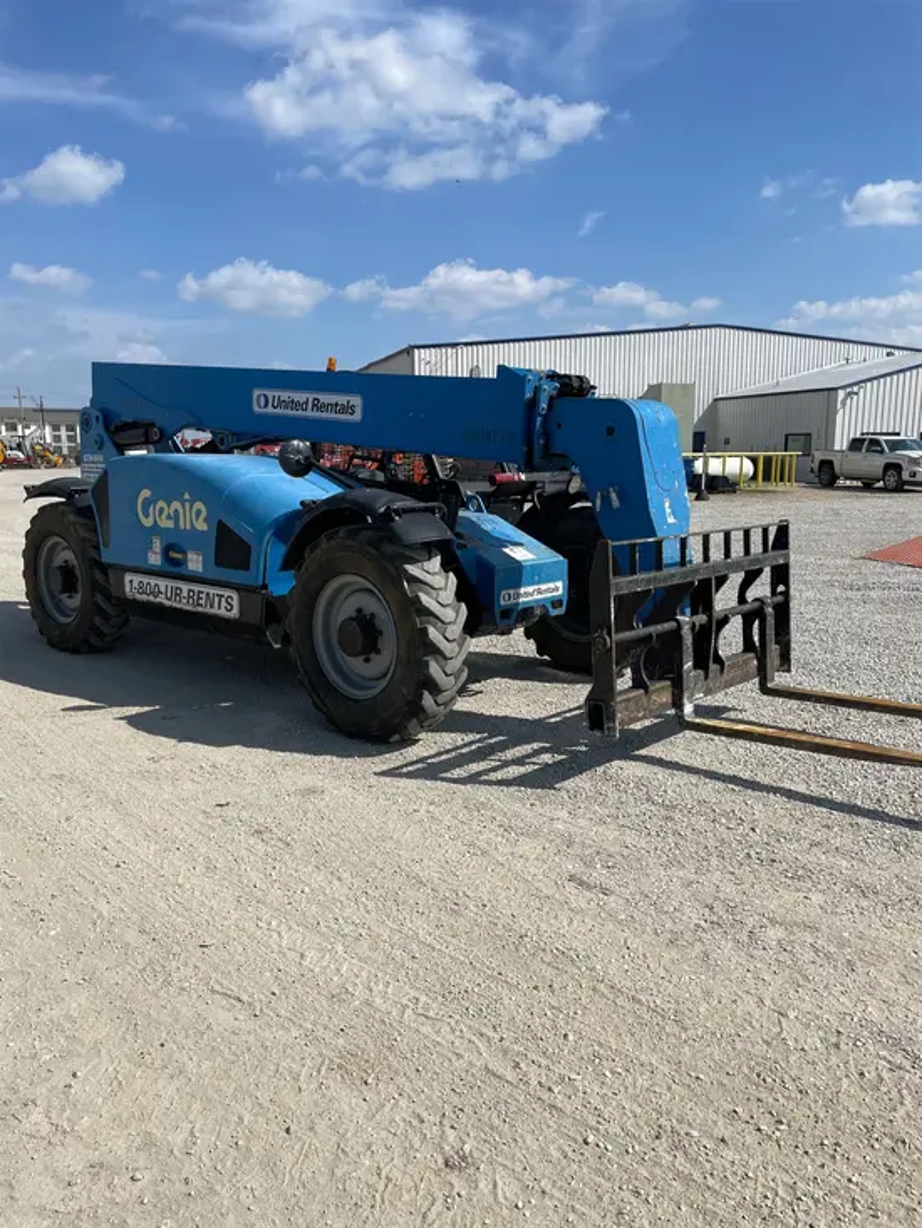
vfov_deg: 67.3
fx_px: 923
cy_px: 614
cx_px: 461
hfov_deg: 53.1
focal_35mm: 26
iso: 32
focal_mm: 4.2
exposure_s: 1/5814
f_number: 1.6
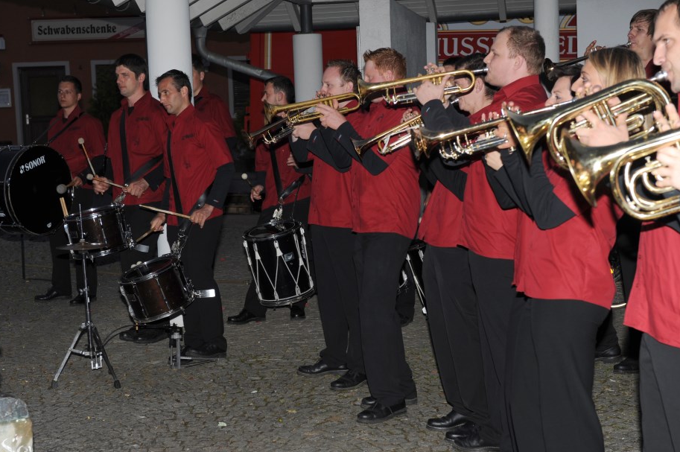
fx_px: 1396
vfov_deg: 18.4
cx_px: 312
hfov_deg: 27.4
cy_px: 253
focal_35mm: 74
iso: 400
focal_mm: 66
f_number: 5.6
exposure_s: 1/60
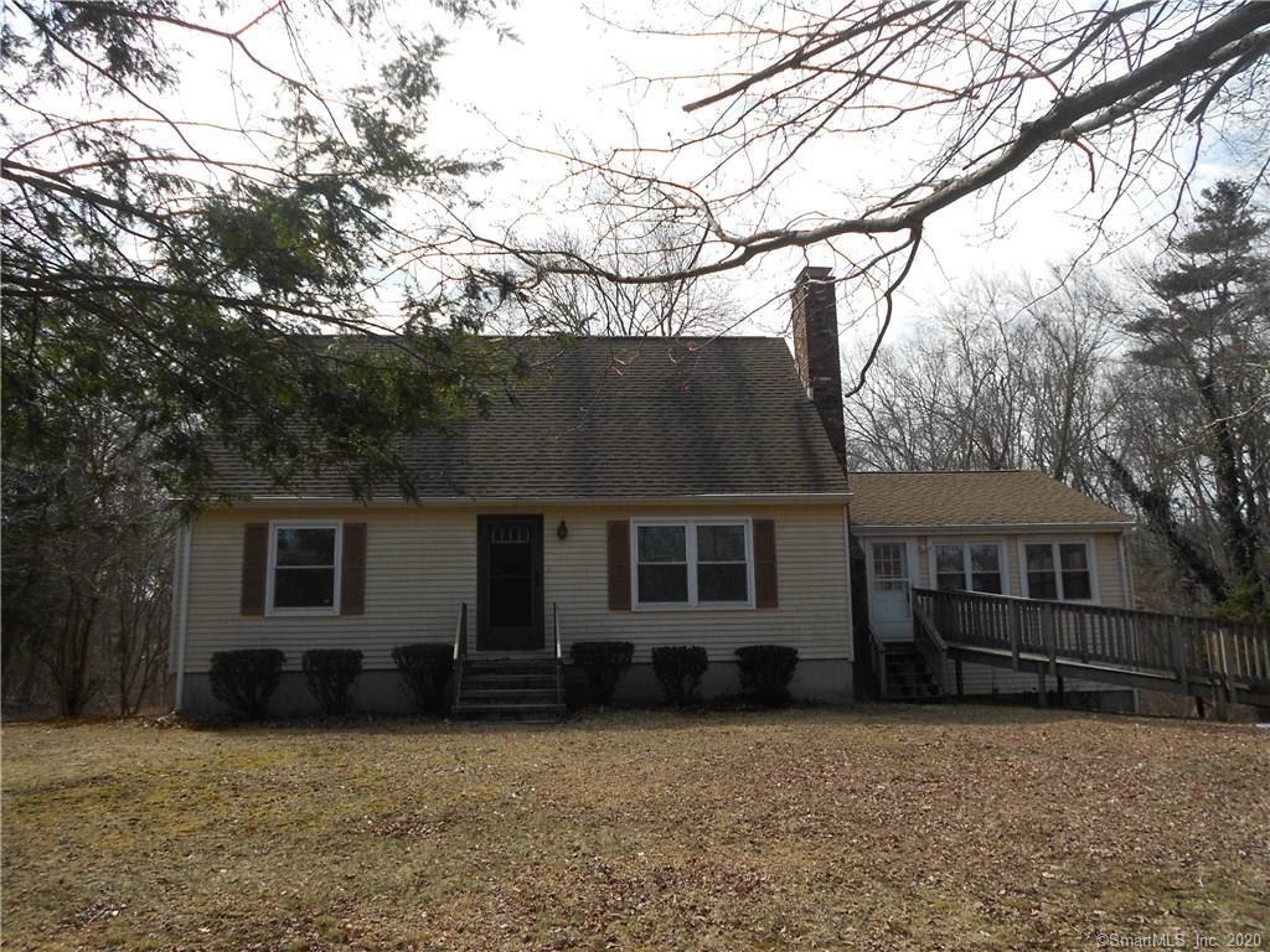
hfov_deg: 61.7
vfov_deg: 48.2
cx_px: 635
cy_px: 476
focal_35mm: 29
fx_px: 1064
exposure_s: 1/800
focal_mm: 5.1
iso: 80
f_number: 3.4
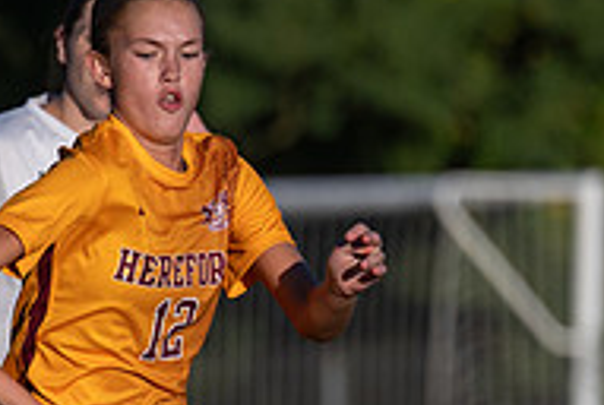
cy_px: 497
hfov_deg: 1.4
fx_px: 24197
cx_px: -75
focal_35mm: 1440
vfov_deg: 1.0
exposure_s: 1/3200
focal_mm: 200
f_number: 2.8
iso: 140
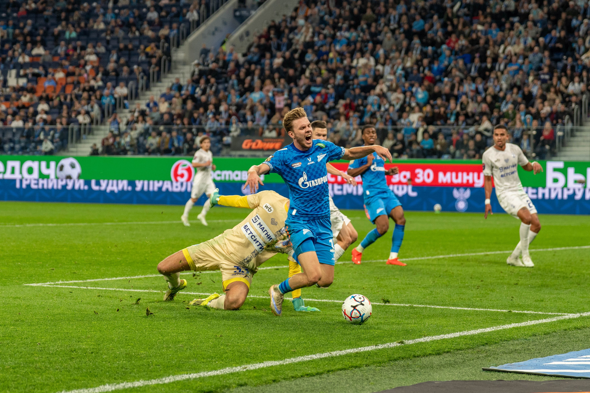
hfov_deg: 17.4
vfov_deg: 11.7
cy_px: 175
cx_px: 277
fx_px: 1927
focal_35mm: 118
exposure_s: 1/1000
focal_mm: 78
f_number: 2.8
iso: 1000
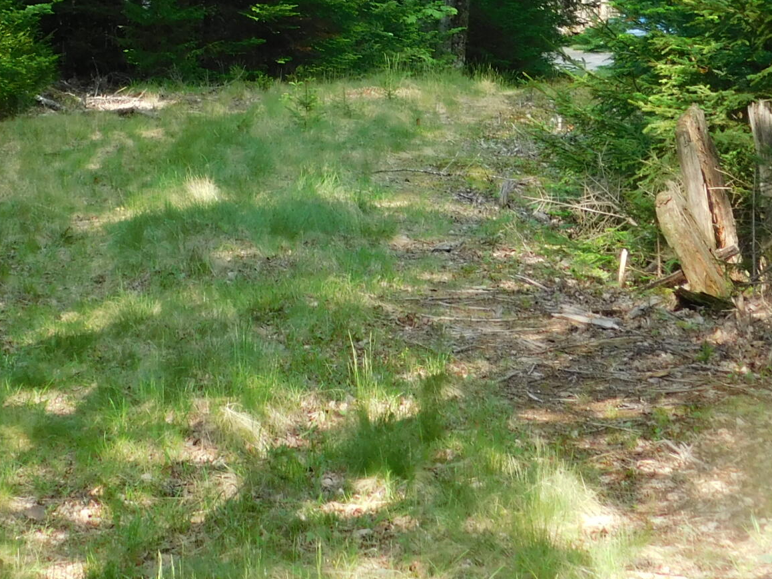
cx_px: 297
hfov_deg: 14.9
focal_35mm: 132
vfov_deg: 11.0
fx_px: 2944
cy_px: -163
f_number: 3.8
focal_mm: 9
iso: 125
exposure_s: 1/125
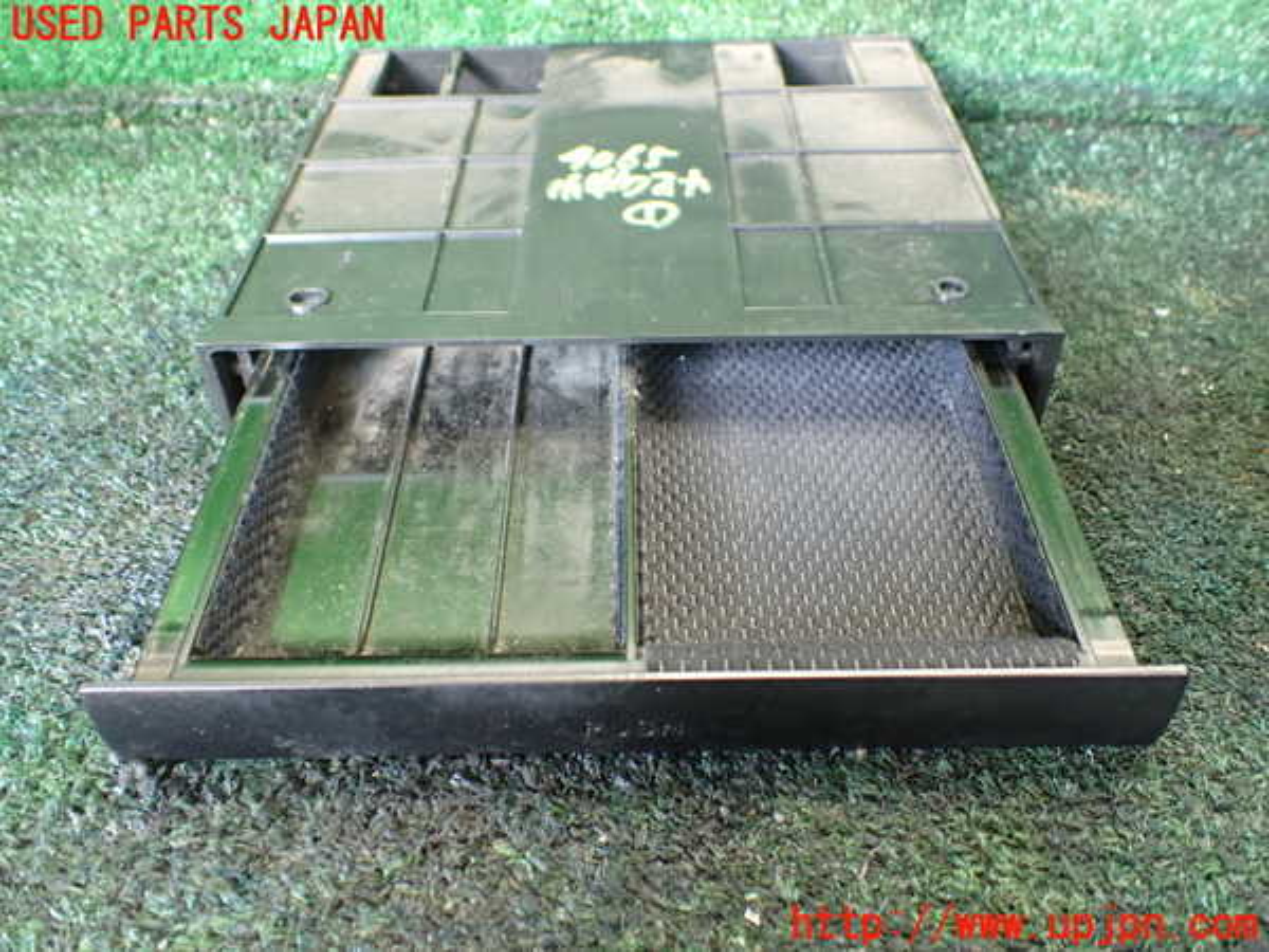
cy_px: 476
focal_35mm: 30
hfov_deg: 60.0
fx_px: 1100
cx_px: 634
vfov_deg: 46.8
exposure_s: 1/80
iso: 800
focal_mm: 5.4
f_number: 2.3
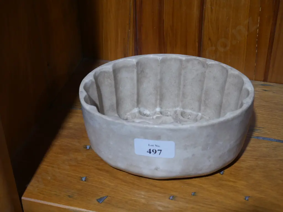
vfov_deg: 22.9
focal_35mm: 64
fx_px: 523
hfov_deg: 30.3
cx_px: 142
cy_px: 106
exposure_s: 1/80
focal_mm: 32
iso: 800
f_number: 5.4
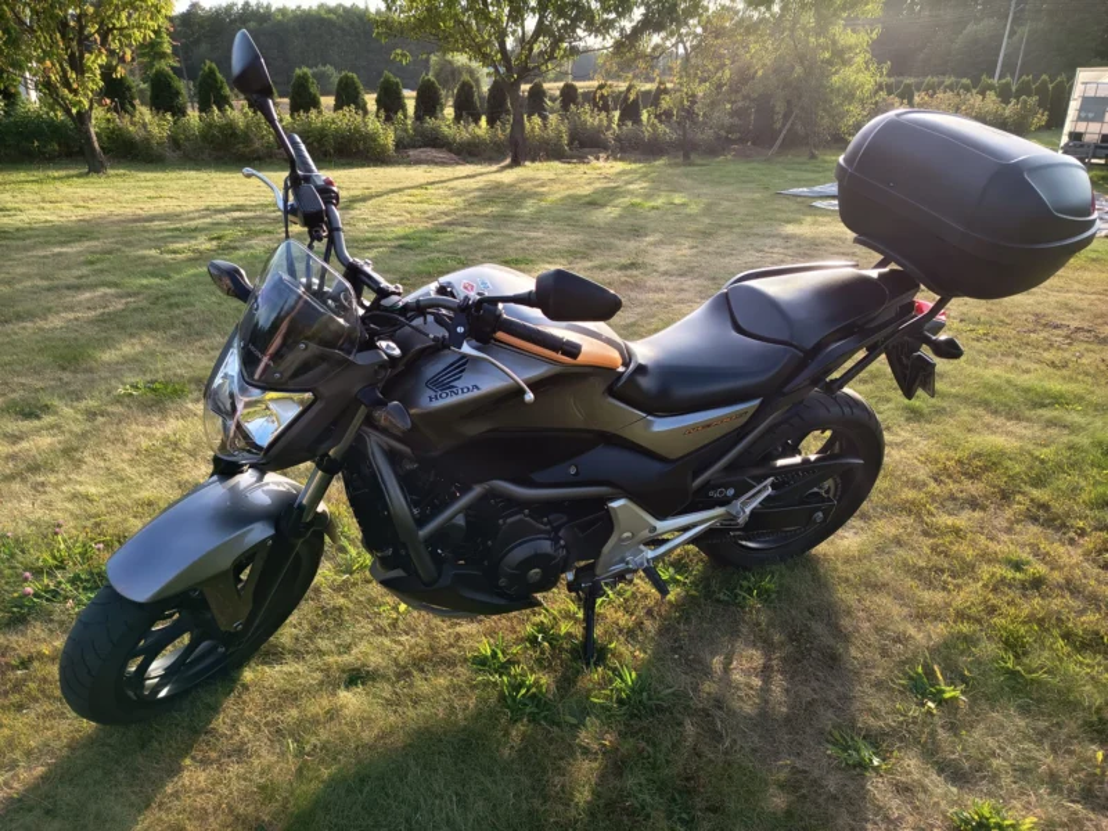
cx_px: 554
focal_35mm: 24
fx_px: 768
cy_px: 416
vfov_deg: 56.8
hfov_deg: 71.6
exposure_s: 1/100
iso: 62
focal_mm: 5.24
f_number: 1.7
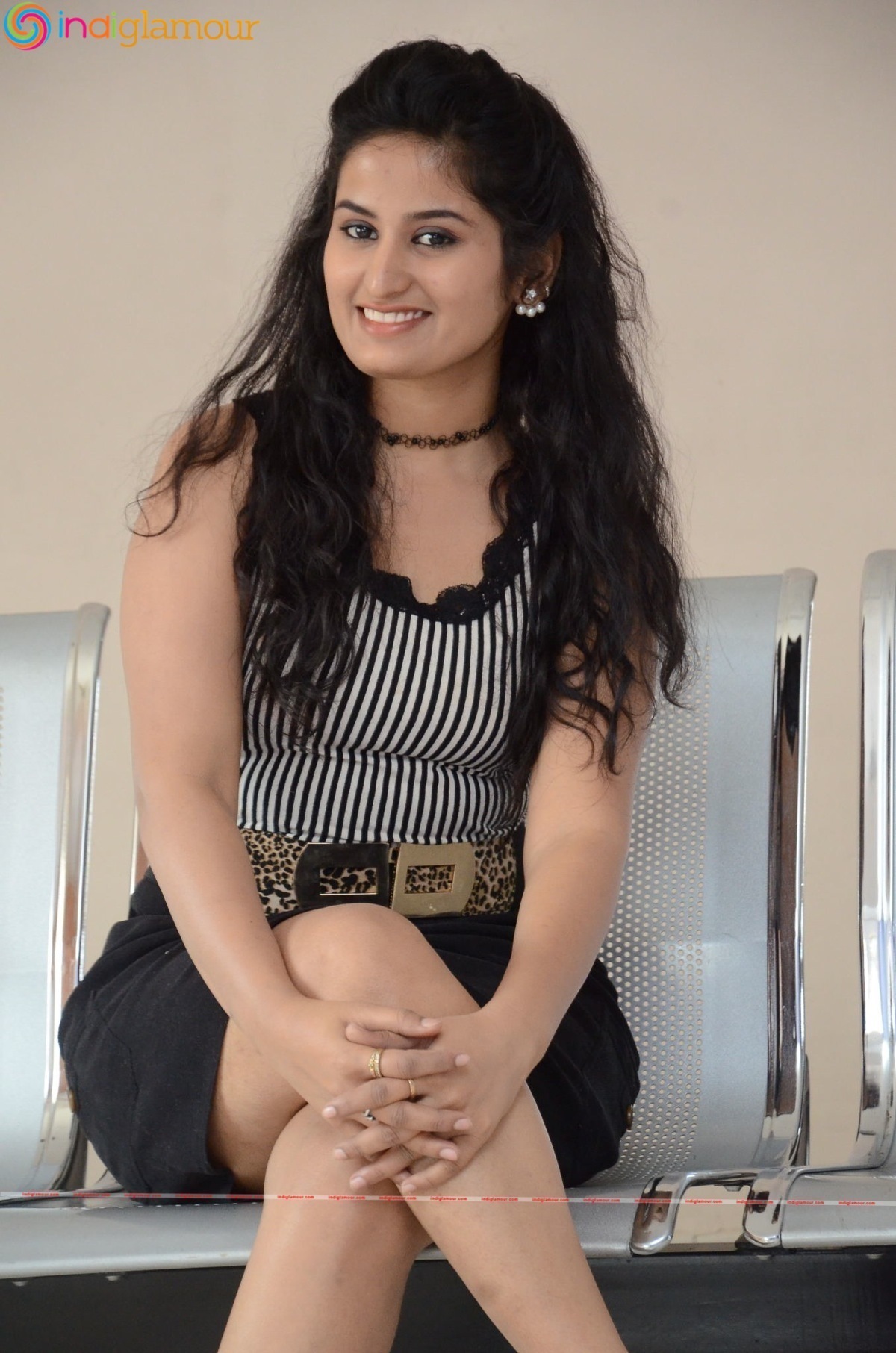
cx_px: 448
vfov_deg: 13.1
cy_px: 676
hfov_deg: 8.7
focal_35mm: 158
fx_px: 5907
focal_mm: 105
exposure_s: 1/125
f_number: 5.6
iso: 2500
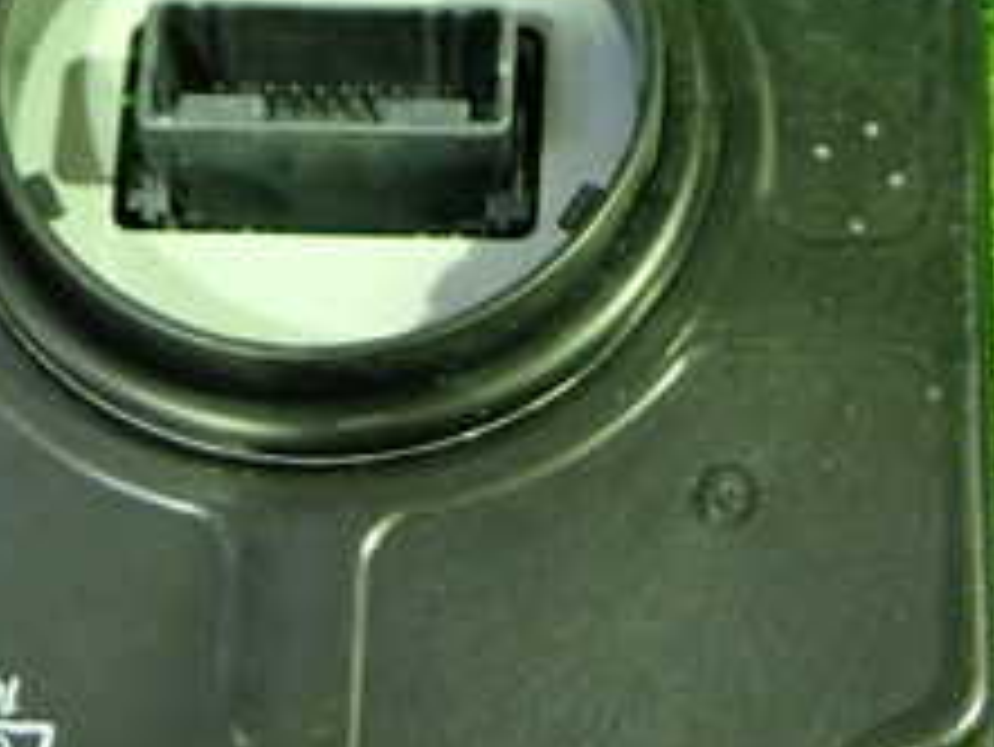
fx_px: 2959
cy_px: 662
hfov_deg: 19.0
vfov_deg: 14.2
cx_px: 355
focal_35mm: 103
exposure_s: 1/15
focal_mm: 6.83
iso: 800
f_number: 2.7
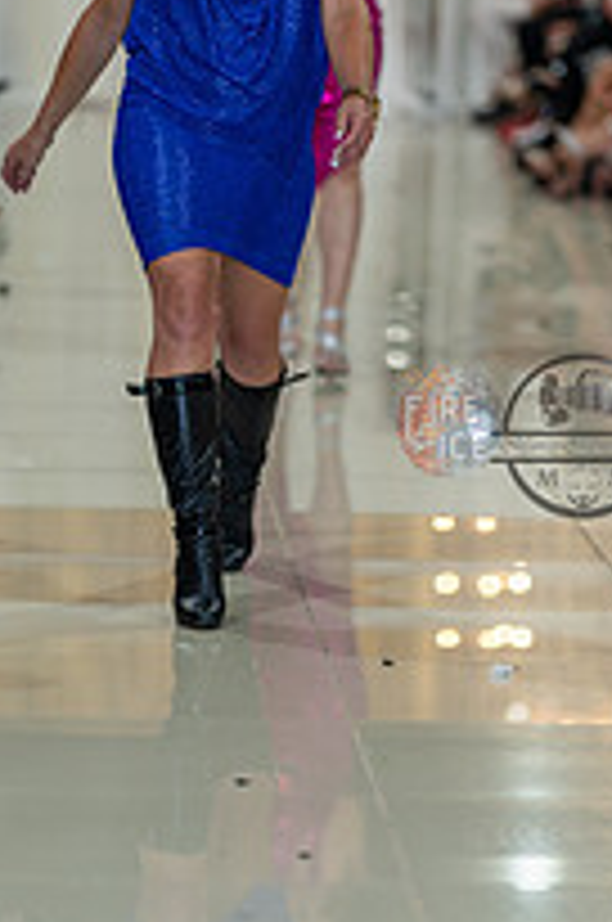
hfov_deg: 7.3
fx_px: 4784
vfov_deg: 11.0
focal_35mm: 187
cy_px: 436
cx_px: 198
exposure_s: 1/160
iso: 100
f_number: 1.4
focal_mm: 85
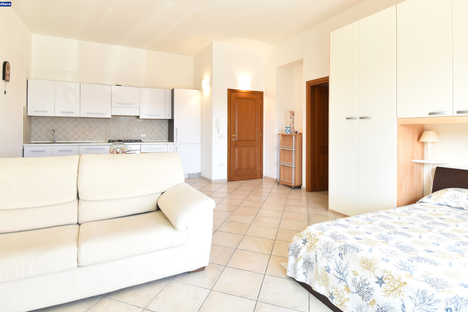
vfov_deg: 67.0
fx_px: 234
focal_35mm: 18
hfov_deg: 89.8
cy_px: 131
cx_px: 215
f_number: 11
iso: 400
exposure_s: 1/13
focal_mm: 10
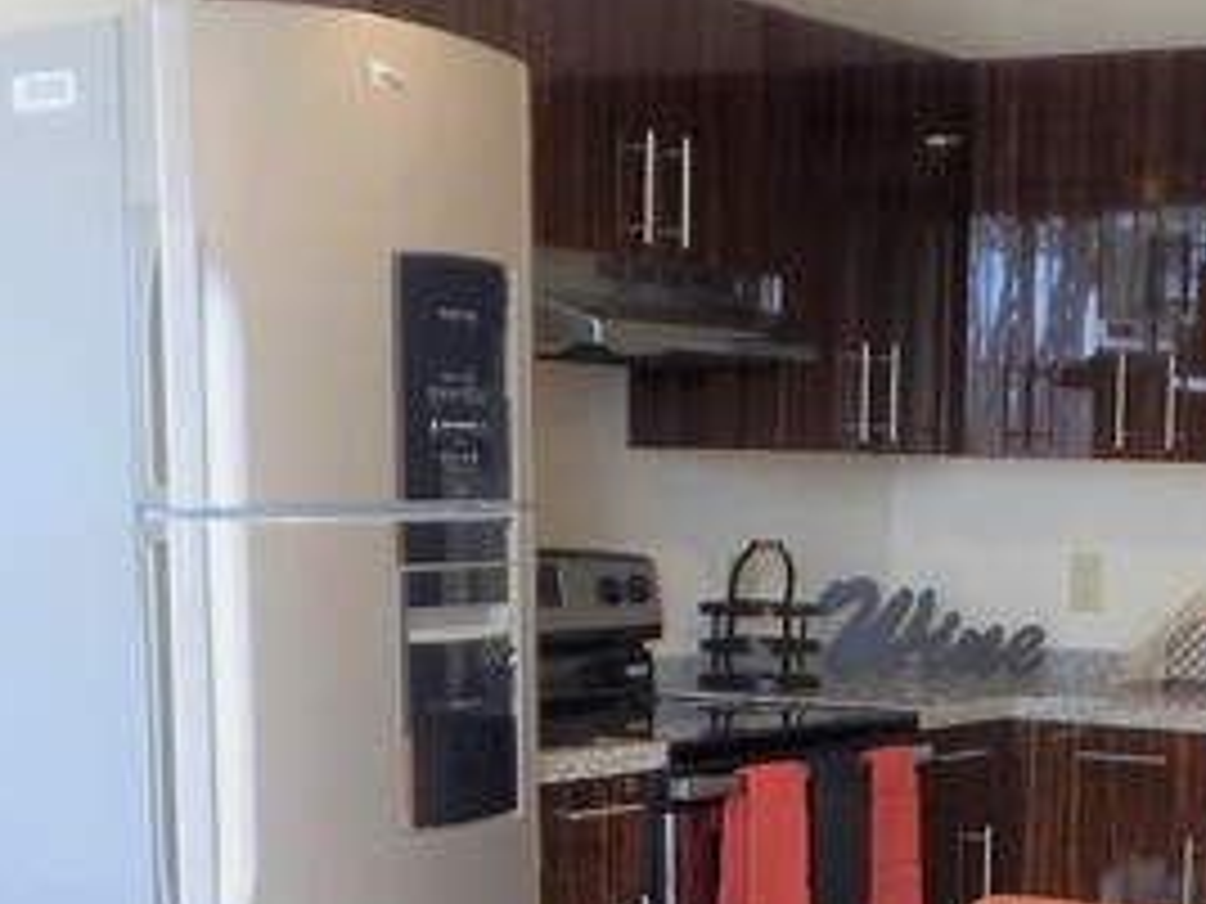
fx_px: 2578
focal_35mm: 74
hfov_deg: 26.1
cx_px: 850
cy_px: 830
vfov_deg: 19.5
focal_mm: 4
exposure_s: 1/30
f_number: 3
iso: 200
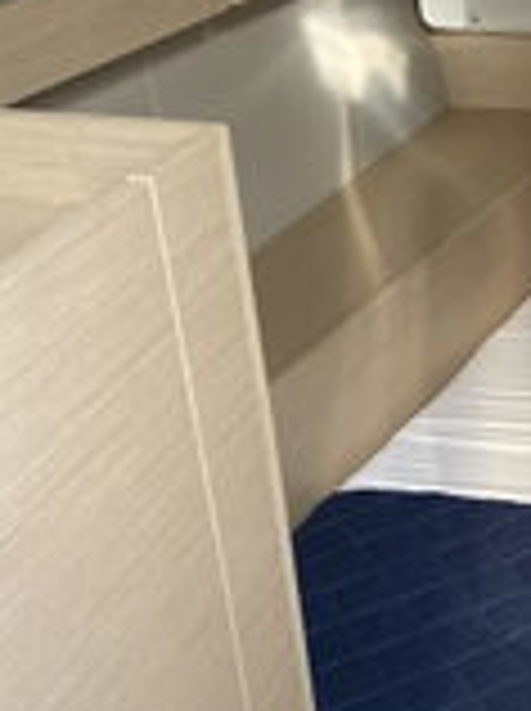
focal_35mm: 66
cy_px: 486
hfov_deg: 20.6
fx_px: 1354
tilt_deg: -31.1
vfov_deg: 29.2
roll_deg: -2.0
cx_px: 657
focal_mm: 4.25
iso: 320
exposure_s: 1/60
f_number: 1.8
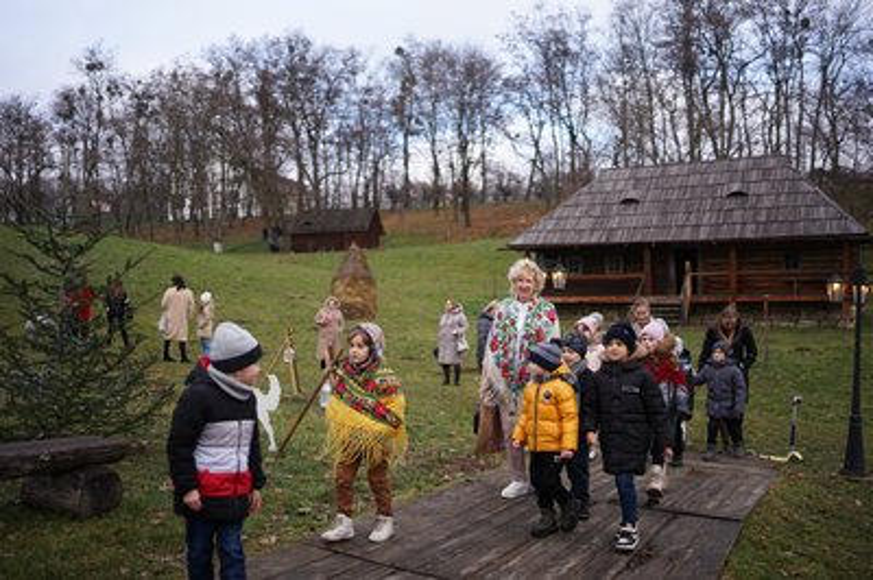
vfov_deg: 37.8
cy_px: 290
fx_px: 848
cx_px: 436
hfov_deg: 54.5
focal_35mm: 35
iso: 500
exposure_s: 1/8000
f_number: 1.4
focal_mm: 35
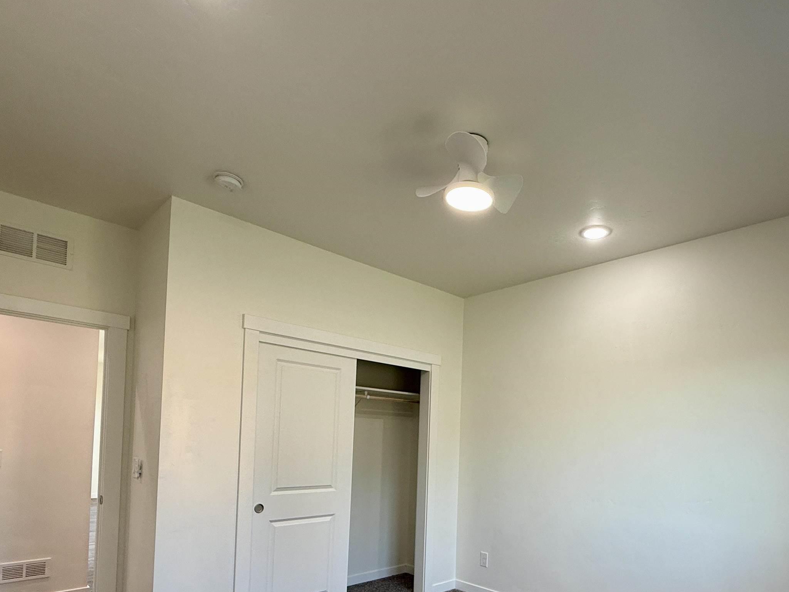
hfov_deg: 77.7
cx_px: 487
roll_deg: -1.4
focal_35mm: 21
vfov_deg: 60.4
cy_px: 434
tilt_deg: +0.4
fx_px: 479
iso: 100
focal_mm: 2.22
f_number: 2.2
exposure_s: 1/120
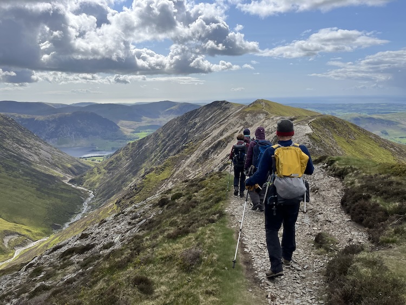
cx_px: 203
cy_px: 152
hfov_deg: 67.3
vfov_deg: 53.1
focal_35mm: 26
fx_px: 305
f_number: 1.6
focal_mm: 5.1
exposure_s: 1/5076
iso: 50
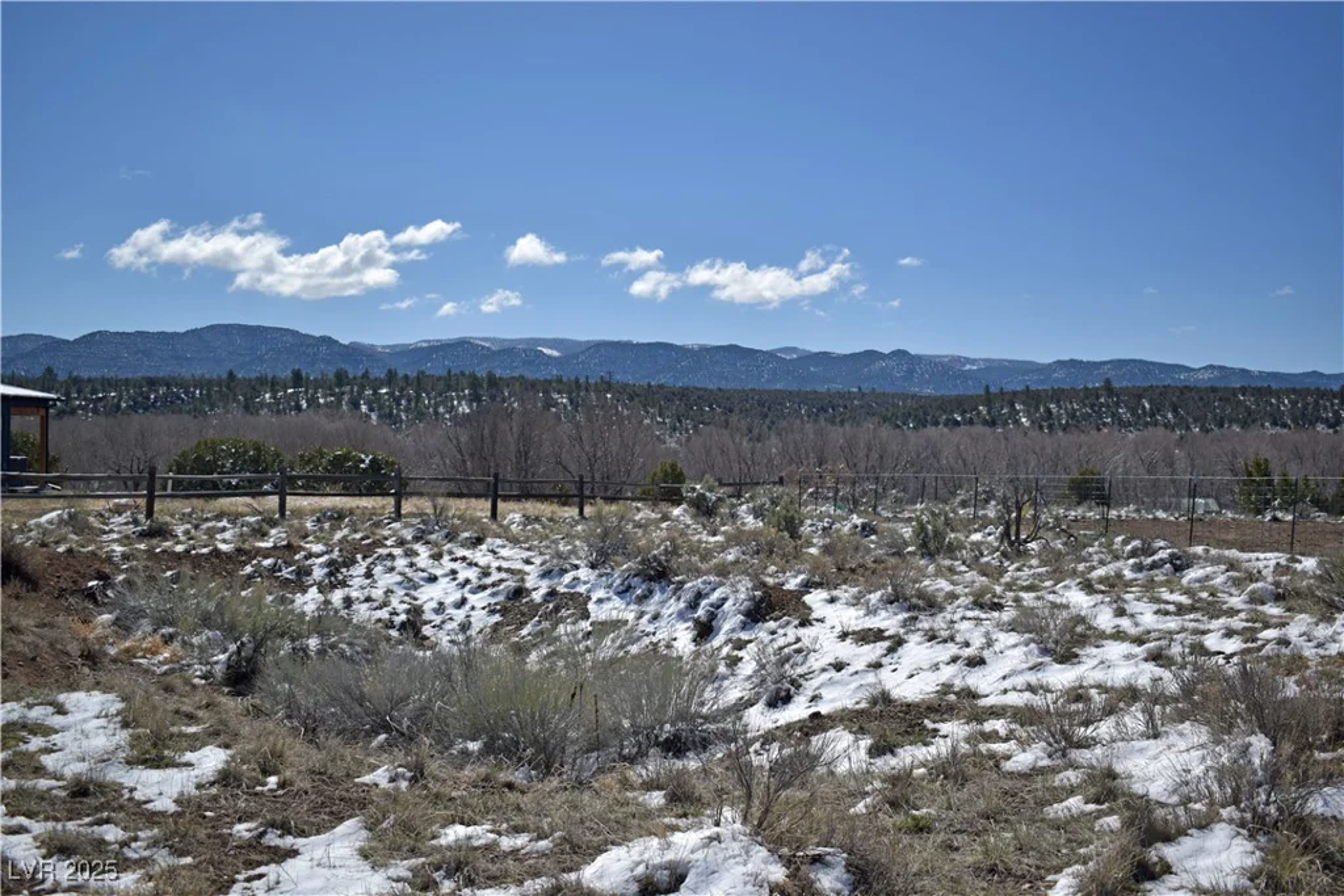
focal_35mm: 36
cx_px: 672
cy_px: 448
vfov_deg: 36.9
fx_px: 1344
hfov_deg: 53.1
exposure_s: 1/2000
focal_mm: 24
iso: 100
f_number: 4
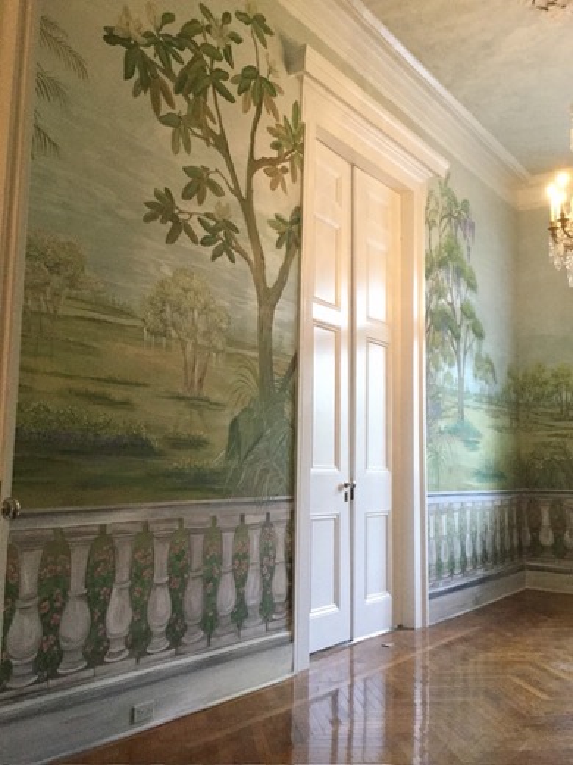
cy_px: 382
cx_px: 286
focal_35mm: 31
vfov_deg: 58.4
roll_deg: -1.0
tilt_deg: +5.1
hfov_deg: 45.4
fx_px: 684
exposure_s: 1/30
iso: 160
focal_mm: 3.3
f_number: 2.4
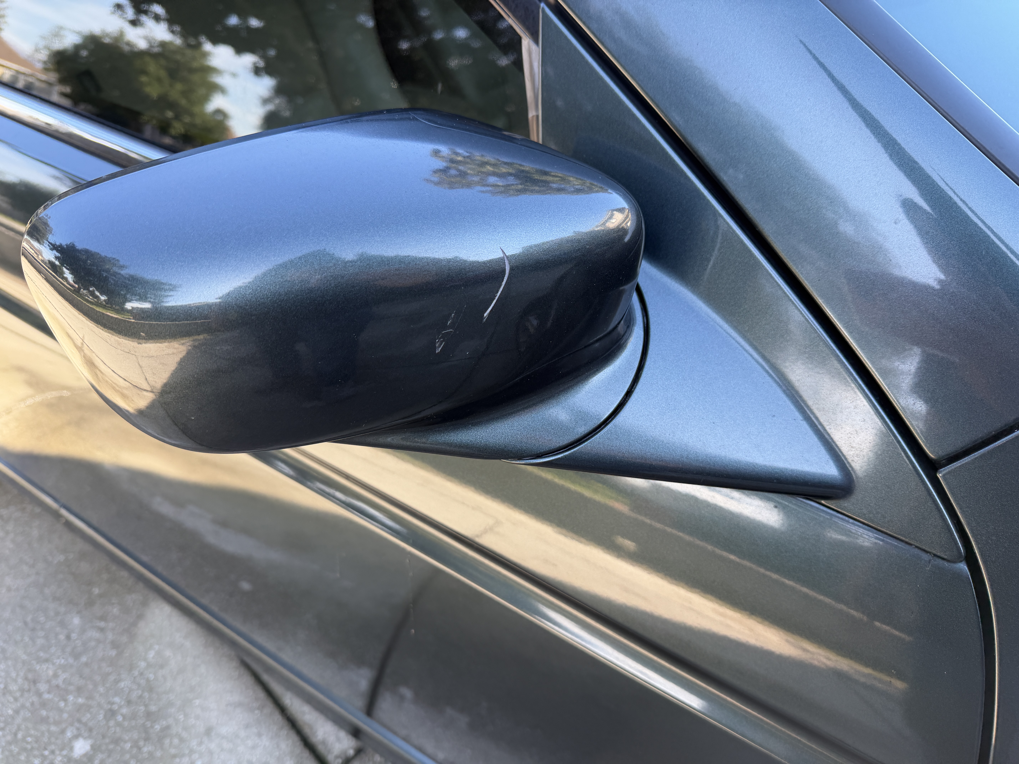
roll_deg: +4.0
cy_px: 382
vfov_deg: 56.8
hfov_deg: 71.6
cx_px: 510
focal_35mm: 24
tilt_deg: -39.5
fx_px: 706
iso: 64
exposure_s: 1/183
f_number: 1.78
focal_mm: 6.76
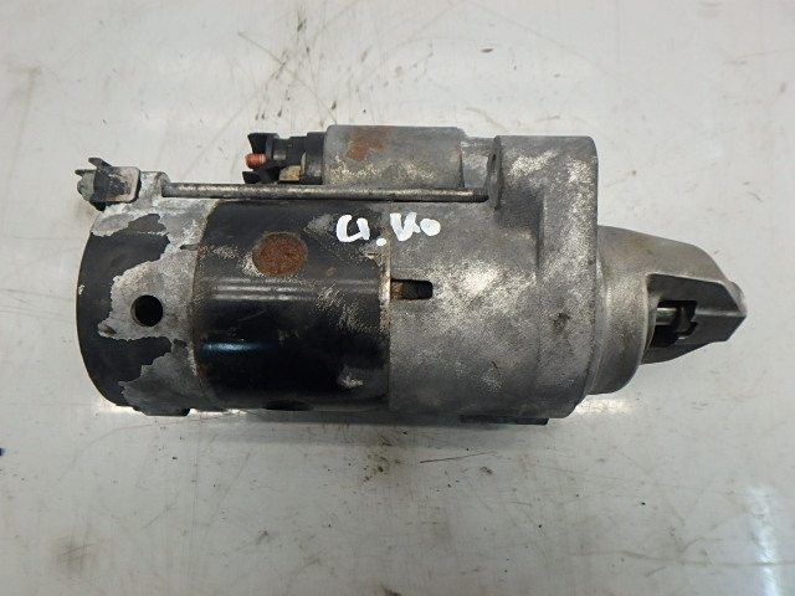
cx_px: 398
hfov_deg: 71.6
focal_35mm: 24
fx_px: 551
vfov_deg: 56.8
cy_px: 298
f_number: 3.9
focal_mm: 4.2
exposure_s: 1/60
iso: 200
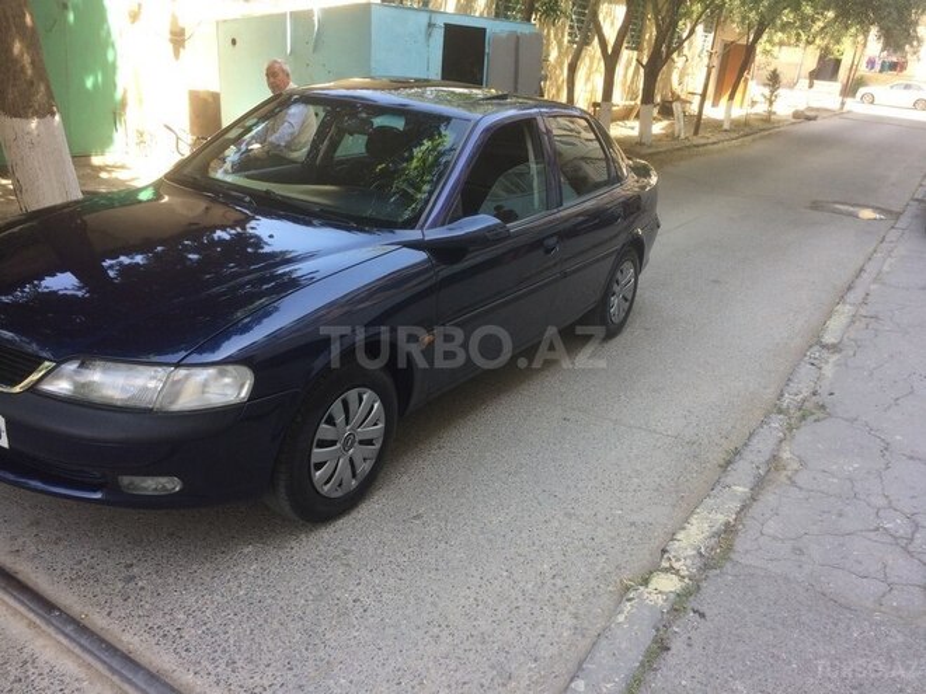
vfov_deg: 48.2
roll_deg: -6.0
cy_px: 347
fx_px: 776
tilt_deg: -20.6
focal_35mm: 29
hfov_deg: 61.7
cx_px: 463
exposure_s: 1/181
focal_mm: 4.15
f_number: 2.2
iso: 32
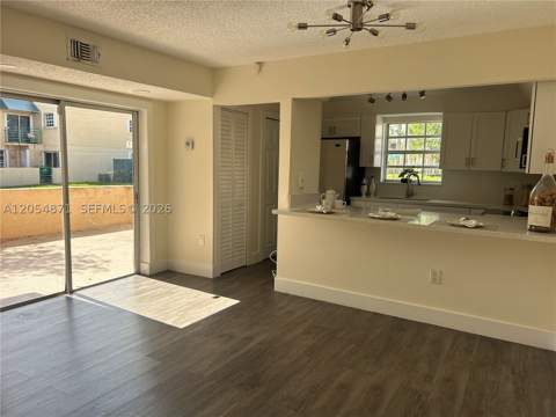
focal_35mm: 26
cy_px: 208
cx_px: 278
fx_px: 418
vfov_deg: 53.1
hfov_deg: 67.3
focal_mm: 5.7
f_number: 1.5
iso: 50
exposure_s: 1/486
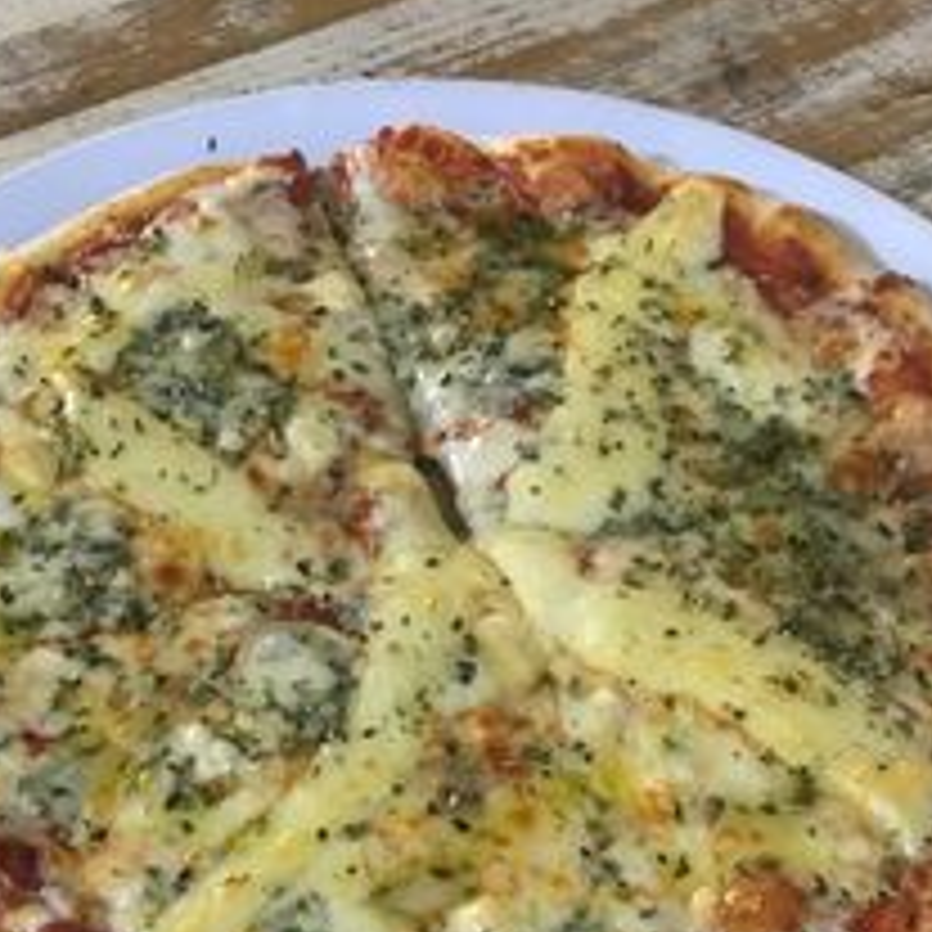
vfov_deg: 32.1
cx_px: 441
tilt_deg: -56.9
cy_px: 804
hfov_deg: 33.4
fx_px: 1554
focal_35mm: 51
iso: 100
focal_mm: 3.99
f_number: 1.8
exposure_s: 1/11
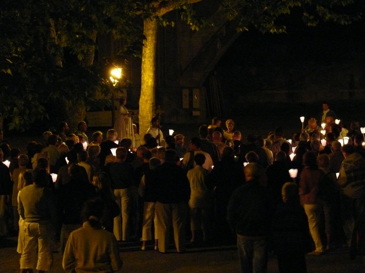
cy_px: 136
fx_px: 1318
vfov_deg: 11.9
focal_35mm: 125
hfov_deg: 15.8
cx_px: 182
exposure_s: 1/8
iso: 800
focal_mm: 26.5
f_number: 3.6
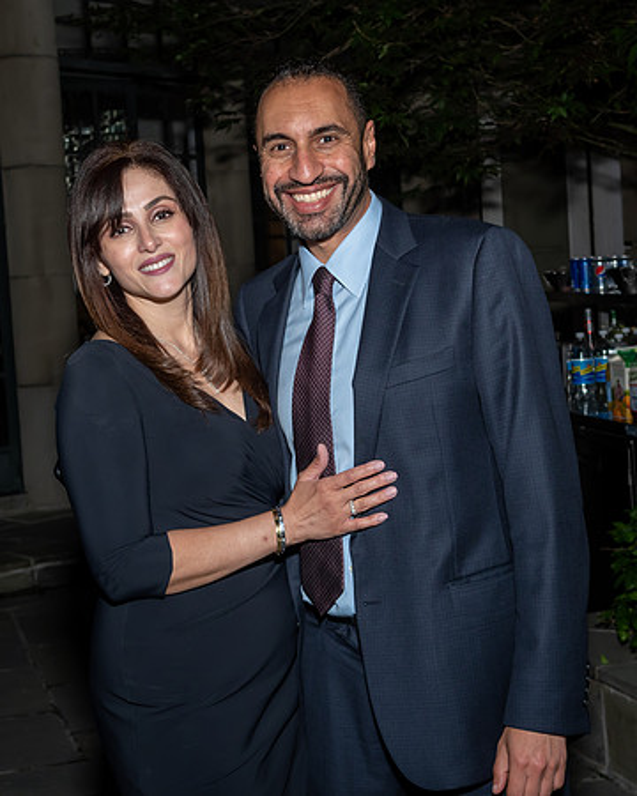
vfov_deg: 28.5
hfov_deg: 23.0
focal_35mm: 67
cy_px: 378
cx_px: 279
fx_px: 1567
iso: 500
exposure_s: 1/250
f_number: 5.6
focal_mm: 30
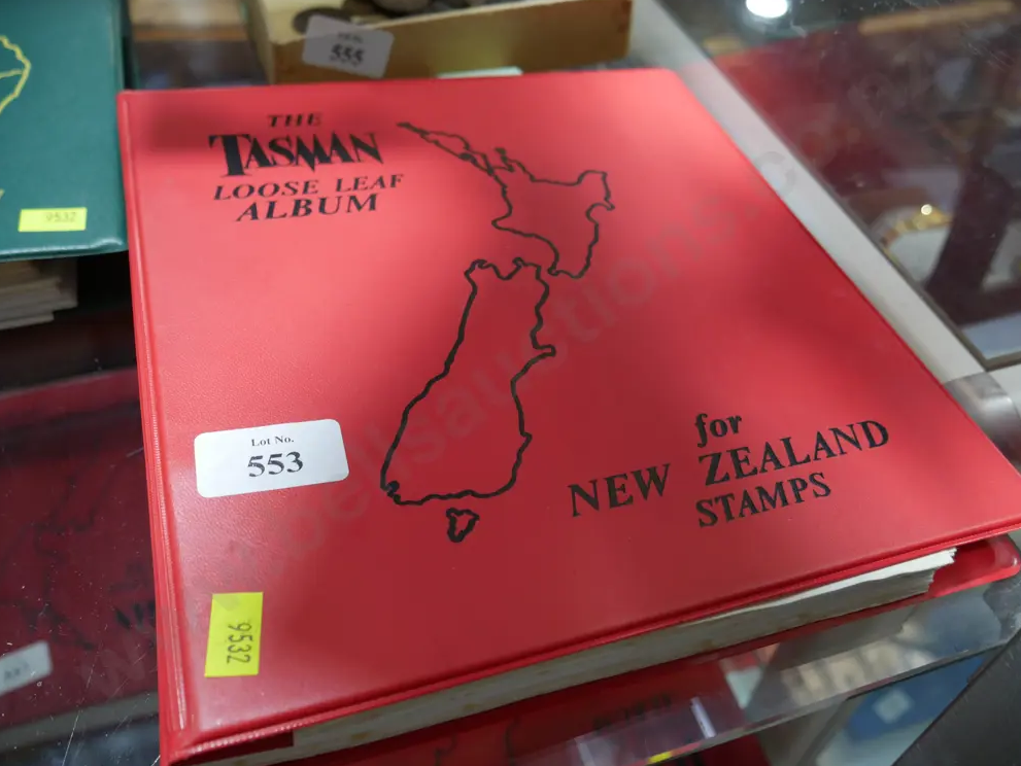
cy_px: 373
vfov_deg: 45.5
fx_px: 915
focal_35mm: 31
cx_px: 508
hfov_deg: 58.3
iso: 400
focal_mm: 15
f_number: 3.6
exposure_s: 1/60
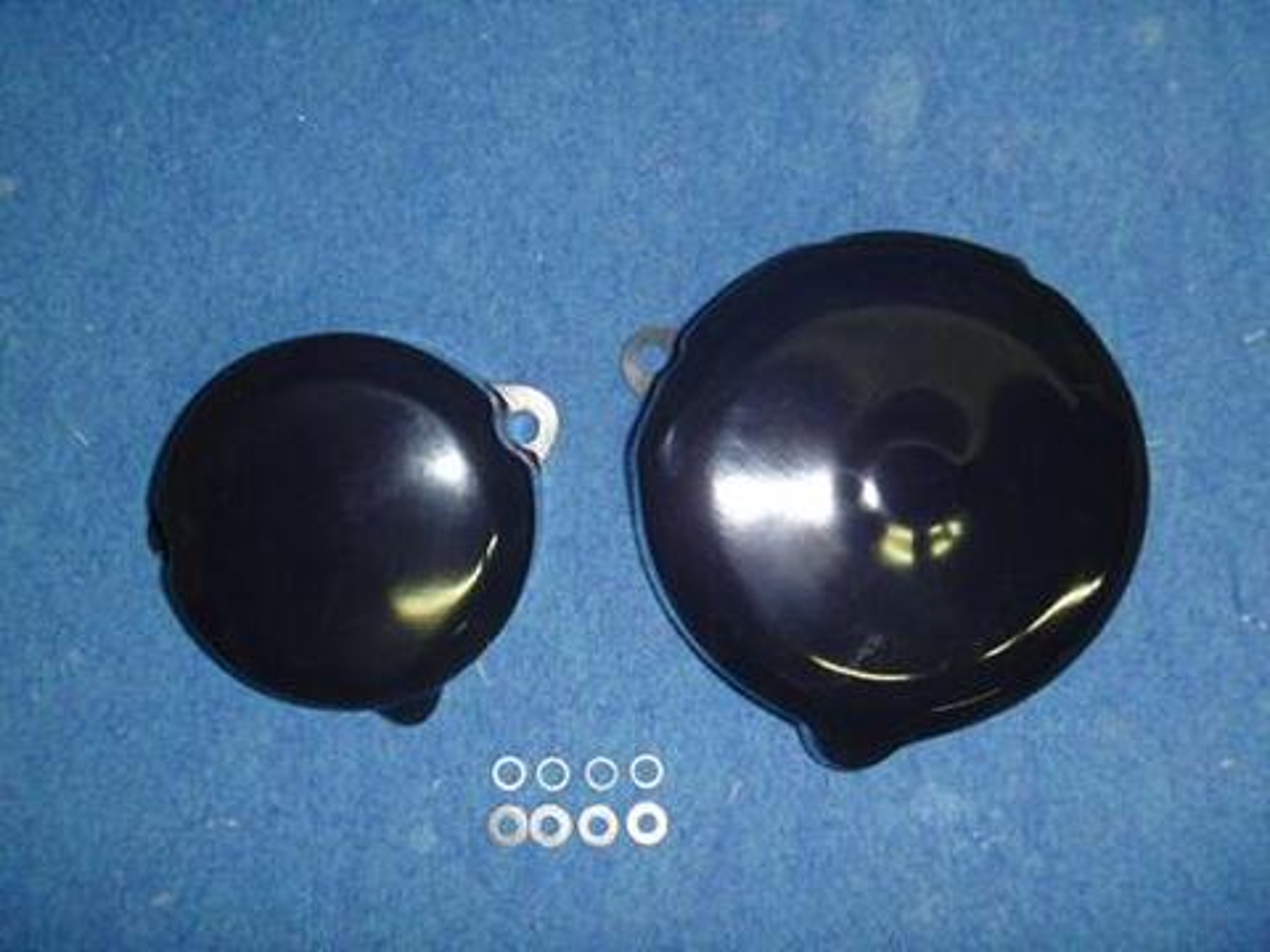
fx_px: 1284
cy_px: 476
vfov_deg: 40.7
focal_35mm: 35
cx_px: 635
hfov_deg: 52.6
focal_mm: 6.3
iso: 200
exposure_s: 1/30
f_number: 3.5
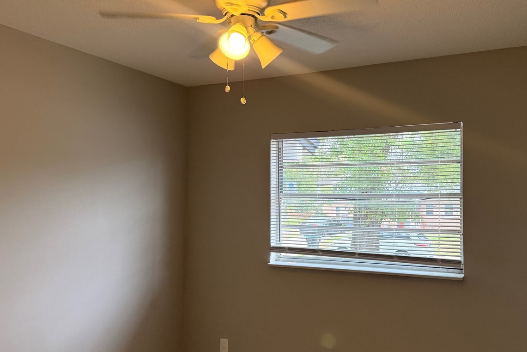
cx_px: 283
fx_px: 512
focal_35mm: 35
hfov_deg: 54.4
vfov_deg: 37.8
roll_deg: -0.4
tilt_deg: +2.1
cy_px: 188
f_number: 1.78
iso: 200
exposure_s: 1/146
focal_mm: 6.76
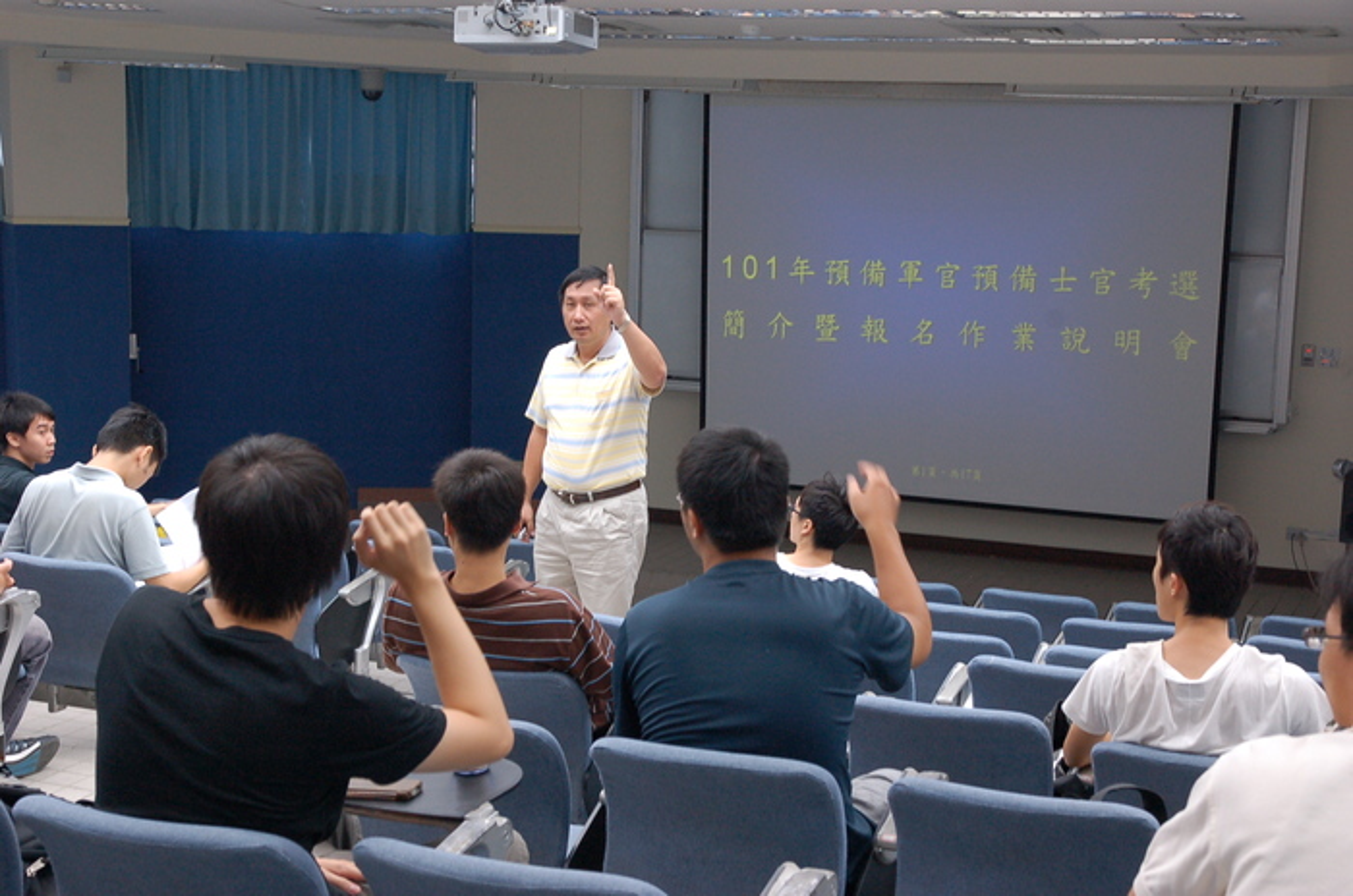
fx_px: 2251
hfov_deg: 33.5
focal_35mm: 60
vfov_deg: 22.5
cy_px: 448
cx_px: 676
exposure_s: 1/25
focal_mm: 40
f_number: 7.1
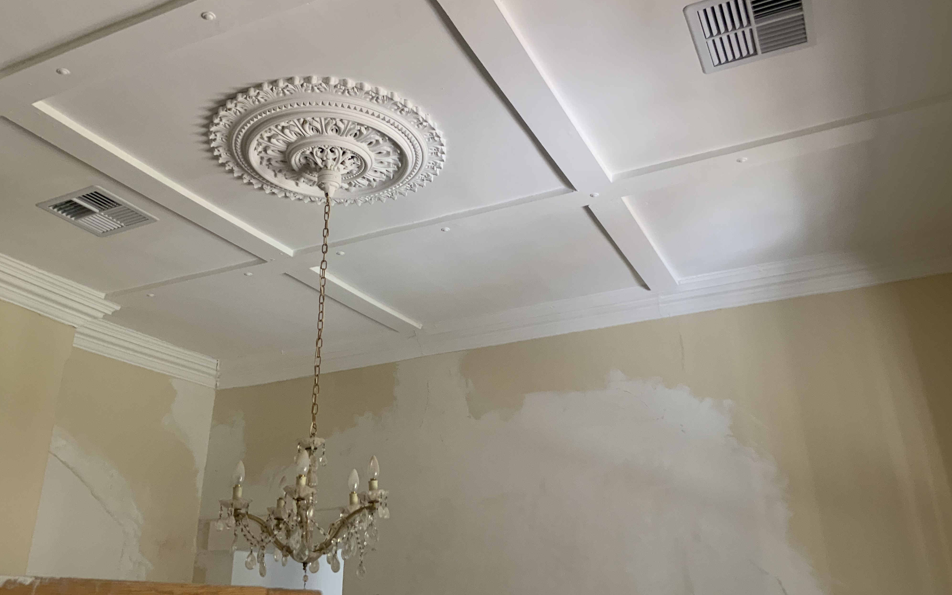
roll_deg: +2.0
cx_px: 473
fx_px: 804
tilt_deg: +24.9
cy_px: 251
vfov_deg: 40.5
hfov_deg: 61.2
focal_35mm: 31
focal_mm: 3
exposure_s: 1/50
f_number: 1.8
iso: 50
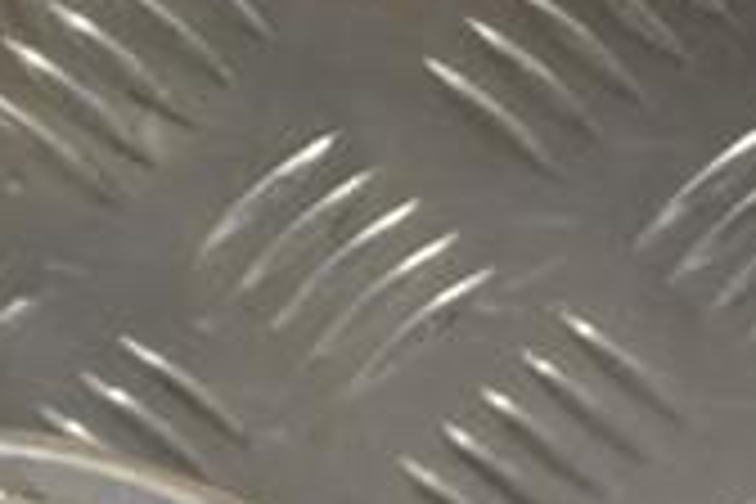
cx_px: -279
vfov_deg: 5.3
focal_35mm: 257
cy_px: 774
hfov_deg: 7.9
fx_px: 5397
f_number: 5.3
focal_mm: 48
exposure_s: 1/80
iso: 400
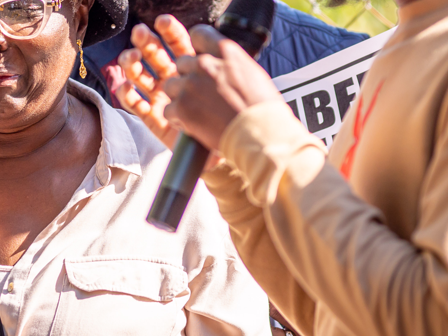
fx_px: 3041
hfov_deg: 8.4
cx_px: 209
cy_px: 52
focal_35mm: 235
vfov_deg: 6.3
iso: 100
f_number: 1.4
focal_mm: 56
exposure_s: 1/2500
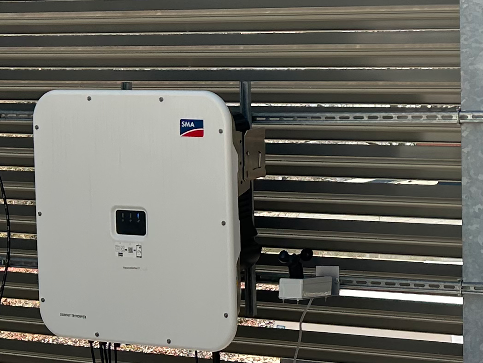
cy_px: -29
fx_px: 1395
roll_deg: +1.2
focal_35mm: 100
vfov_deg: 14.5
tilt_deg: +3.8
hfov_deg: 18.7
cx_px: 553
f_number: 1.5
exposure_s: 1/924
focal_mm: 5.7
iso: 50
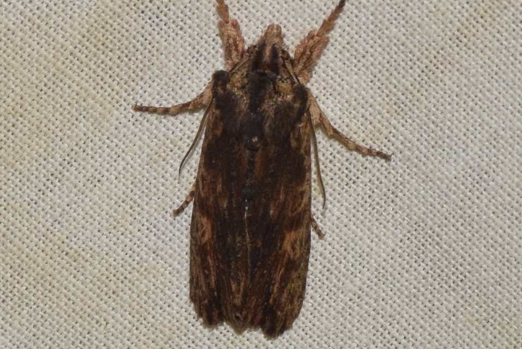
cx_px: 261
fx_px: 2177
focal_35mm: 150
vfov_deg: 9.2
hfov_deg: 13.7
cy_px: 174
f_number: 14
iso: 400
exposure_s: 1/200
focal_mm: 100
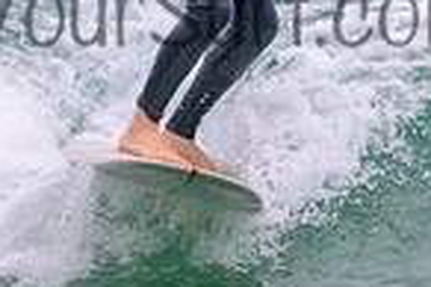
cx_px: 280
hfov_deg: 0.6
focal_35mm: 3177
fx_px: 37993
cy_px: -22
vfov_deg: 0.4
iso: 9000
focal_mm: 800
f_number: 11
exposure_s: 1/1250
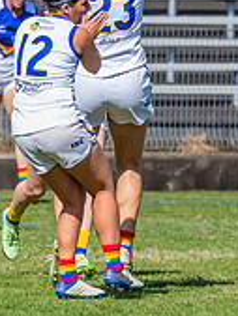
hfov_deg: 0.9
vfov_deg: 1.2
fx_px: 14667
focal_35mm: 1602
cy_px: 76
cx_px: 145
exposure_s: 1/1600
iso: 800
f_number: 11
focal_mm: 400
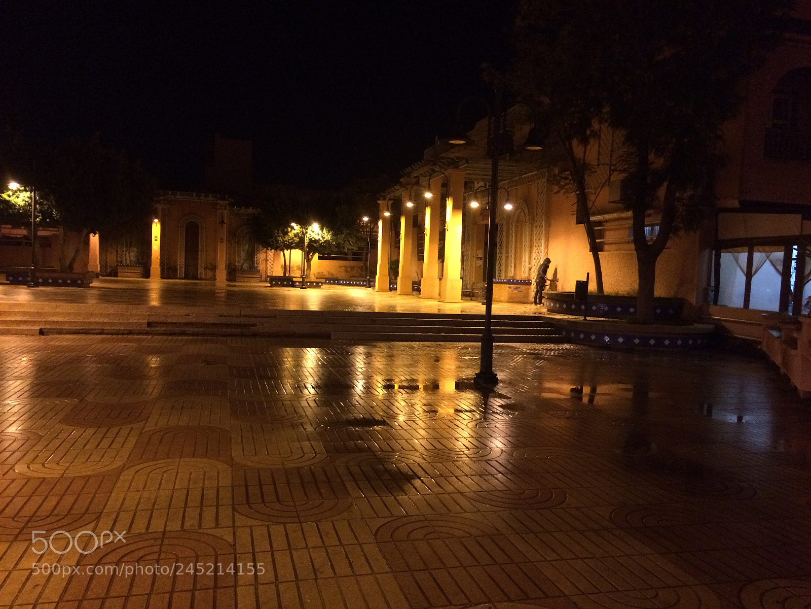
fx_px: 679
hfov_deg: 61.7
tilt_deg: -3.2
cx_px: 406
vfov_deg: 48.2
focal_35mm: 29
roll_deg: -0.7
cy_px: 304
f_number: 2.2
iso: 320
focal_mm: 4.15
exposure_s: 1/17
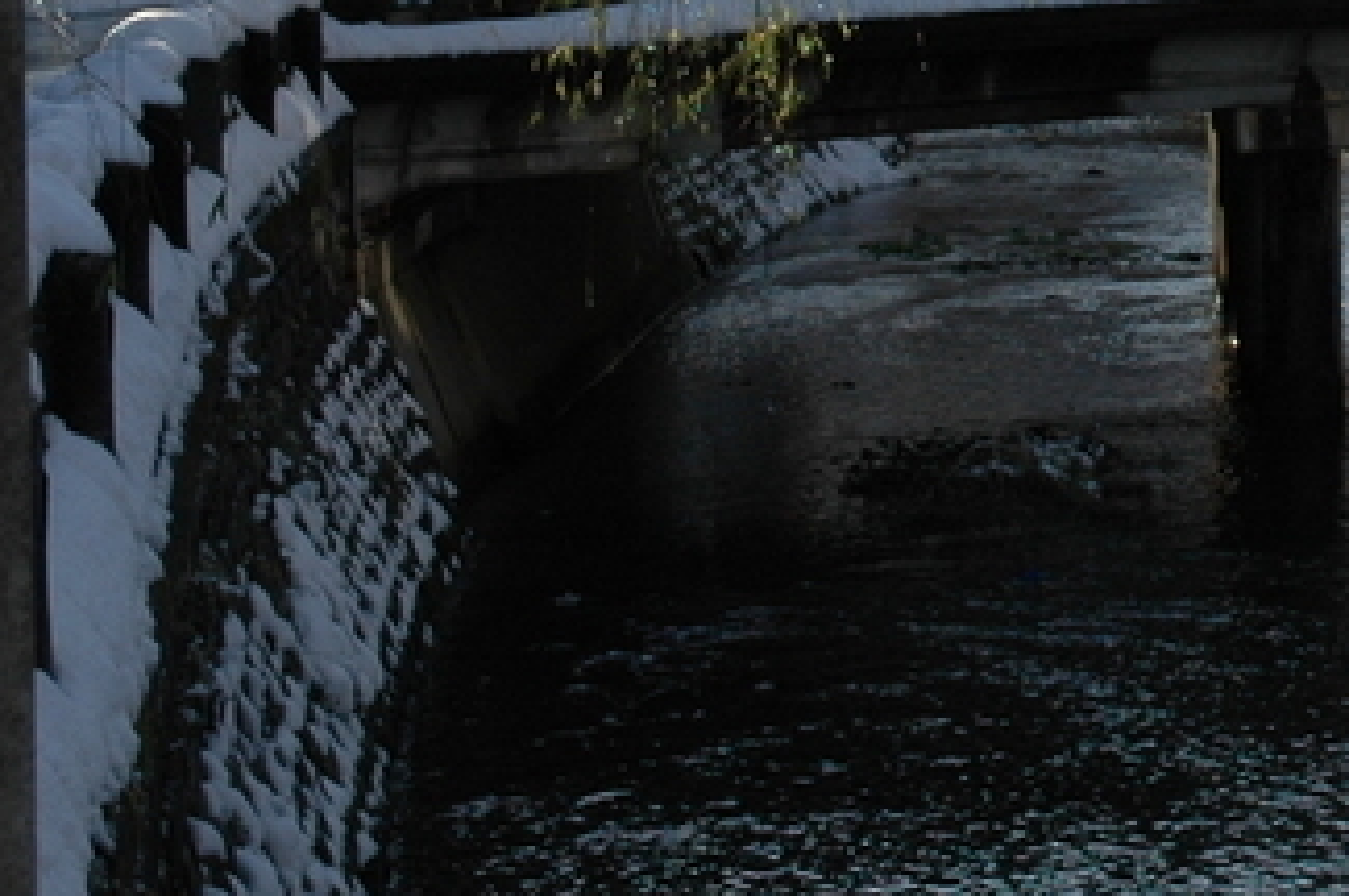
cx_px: 2117
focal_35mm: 147
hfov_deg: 13.1
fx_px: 5487
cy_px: -222
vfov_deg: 9.2
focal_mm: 31
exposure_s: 1/250
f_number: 8
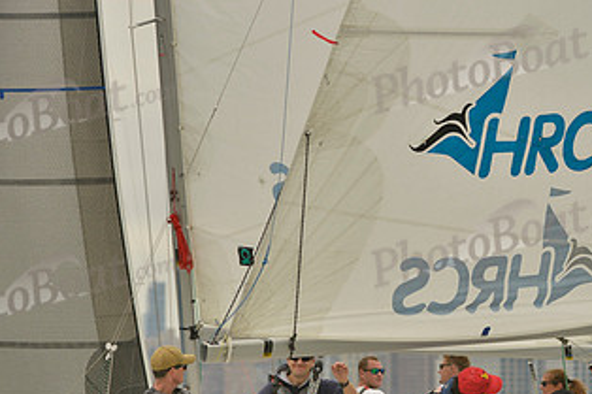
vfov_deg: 3.4
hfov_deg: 5.1
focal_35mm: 407
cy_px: 363
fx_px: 6689
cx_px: 275
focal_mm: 220
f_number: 7.1
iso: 400
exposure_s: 1/1250
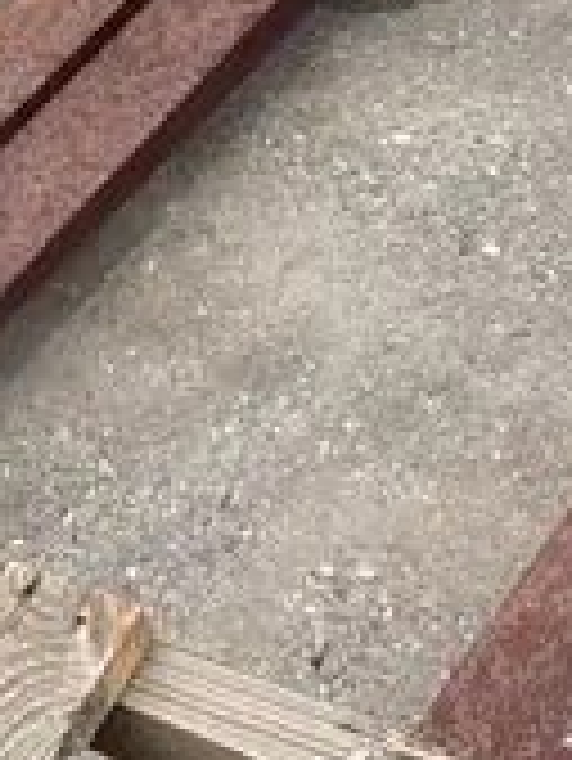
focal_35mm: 113
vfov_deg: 14.4
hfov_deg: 12.4
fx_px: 2487
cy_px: -767
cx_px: 905
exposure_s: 1/1876
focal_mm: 5.96
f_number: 1.6
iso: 50
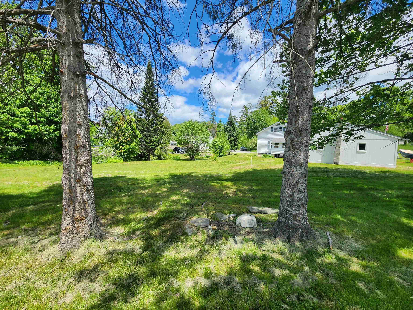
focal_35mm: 13
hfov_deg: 106.2
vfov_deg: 89.9
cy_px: 155
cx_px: 206
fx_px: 155
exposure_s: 1/1501
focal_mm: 2.2
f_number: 2.2
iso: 50
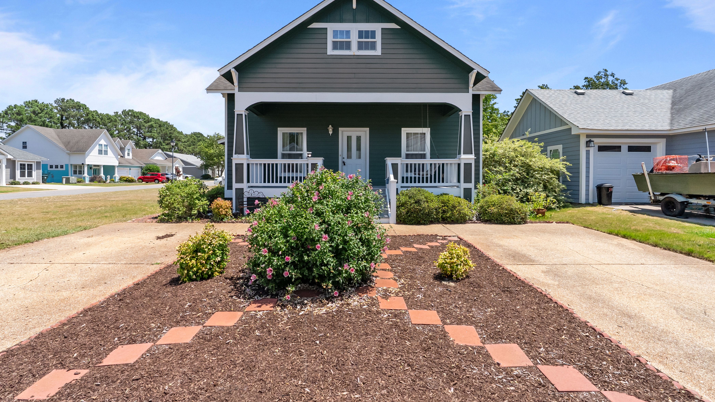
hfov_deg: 95.9
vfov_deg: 63.9
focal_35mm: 17
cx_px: 354
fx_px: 322
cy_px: 192
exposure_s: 1/2500
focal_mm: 16
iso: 1000
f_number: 7.1
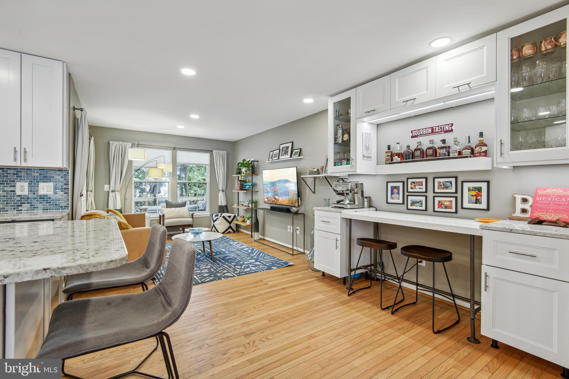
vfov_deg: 73.7
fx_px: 253
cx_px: 284
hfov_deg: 96.7
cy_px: 190
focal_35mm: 16
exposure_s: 1/8
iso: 200
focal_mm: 16
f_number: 8
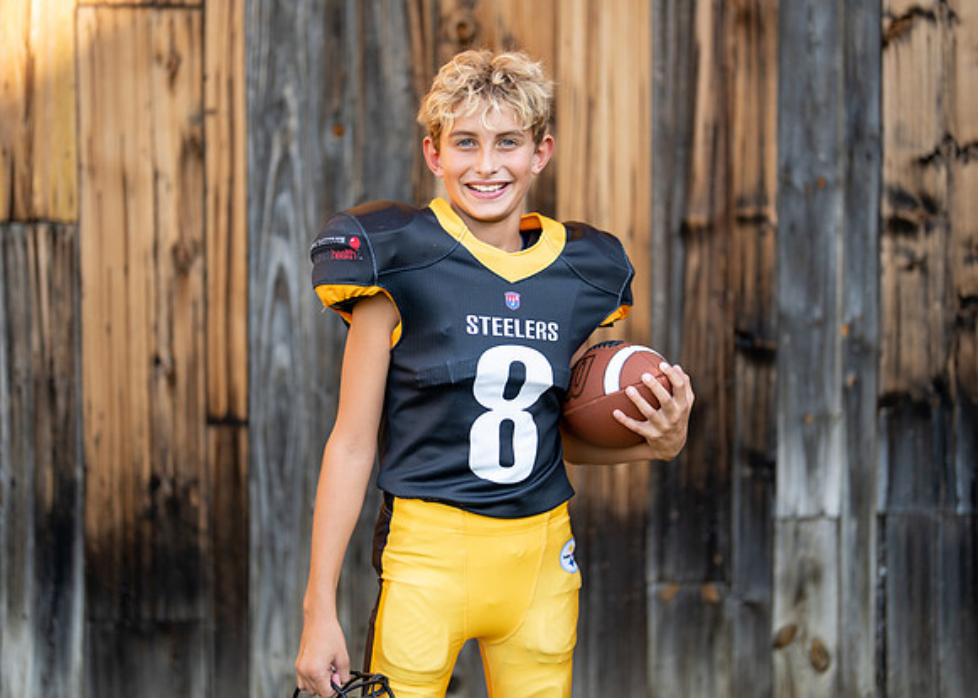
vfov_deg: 25.3
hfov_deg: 34.9
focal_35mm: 56
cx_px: 486
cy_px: 334
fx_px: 1554
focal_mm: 50
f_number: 1.2
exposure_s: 1/1600
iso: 100
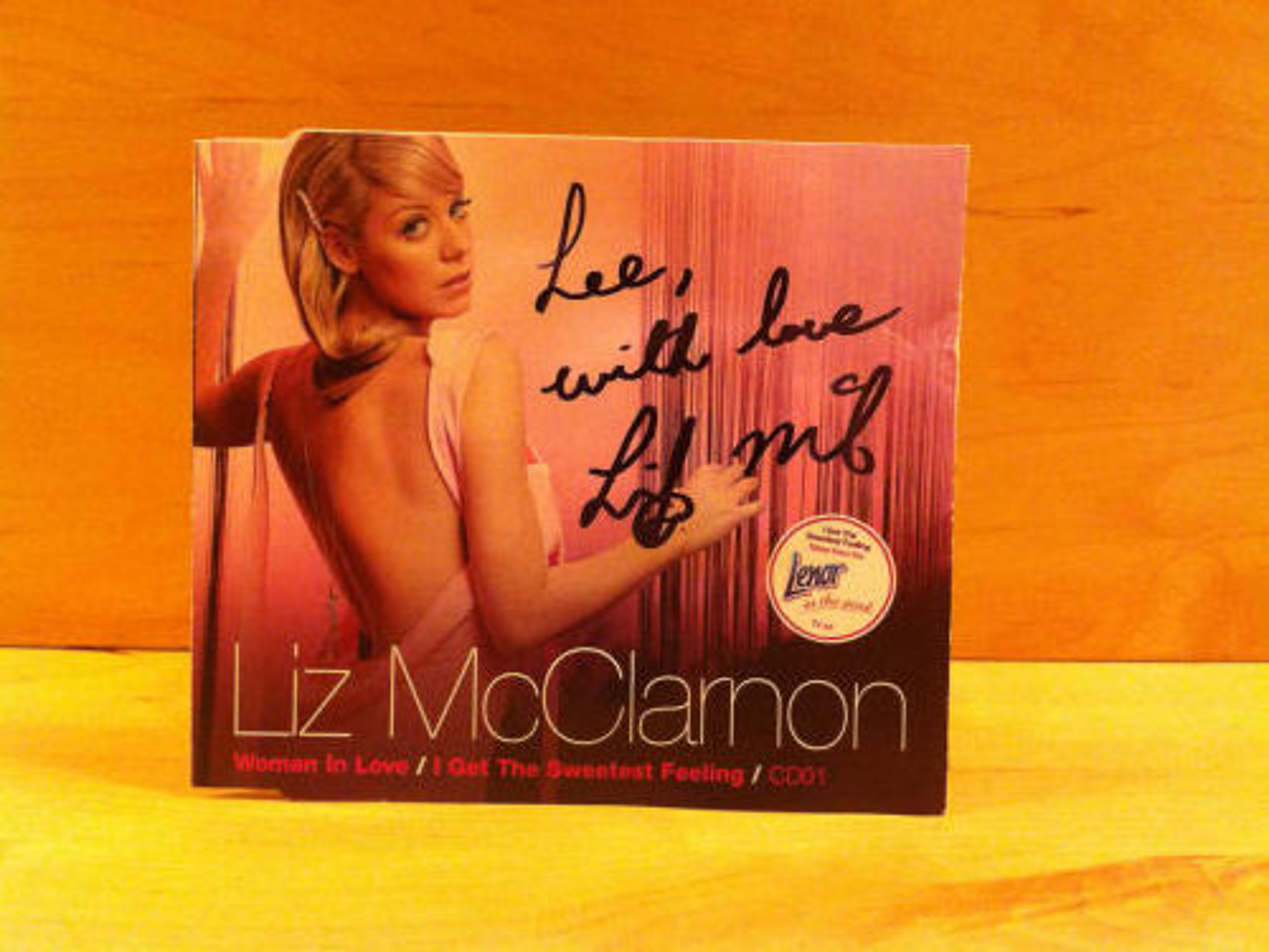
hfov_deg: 52.6
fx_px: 1283
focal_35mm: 35
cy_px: 476
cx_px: 634
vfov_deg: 40.7
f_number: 2.8
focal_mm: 3.85
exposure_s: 1/17
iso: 320
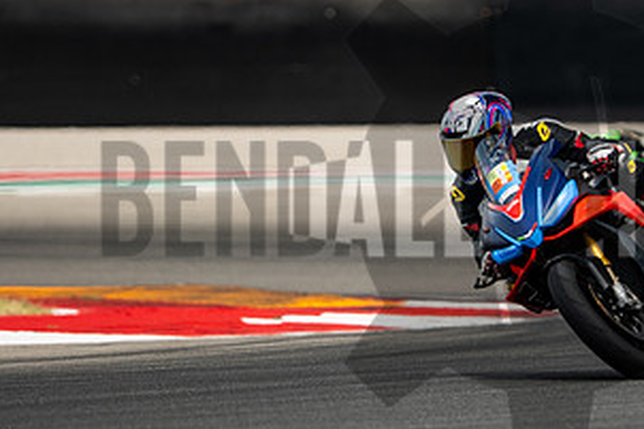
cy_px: 202
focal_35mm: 807
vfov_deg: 1.7
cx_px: 550
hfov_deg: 2.6
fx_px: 14428
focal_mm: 280
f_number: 2.8
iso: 250
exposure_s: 1/1600
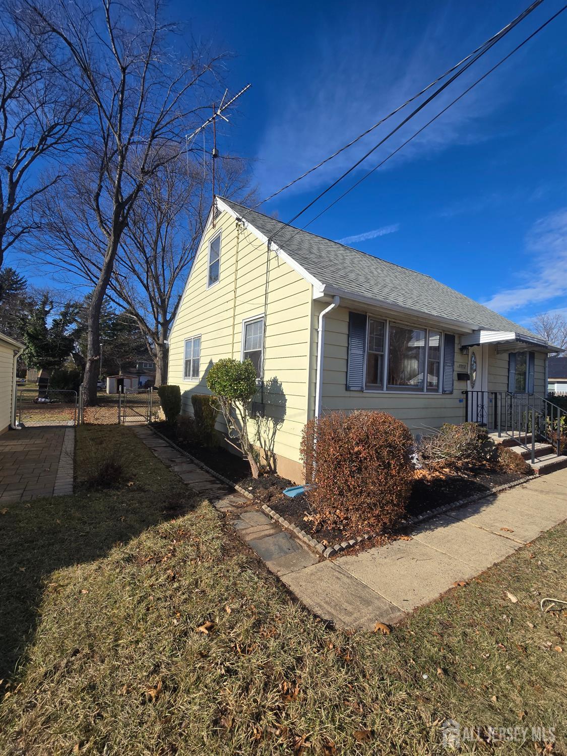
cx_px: 284
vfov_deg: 106.2
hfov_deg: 89.9
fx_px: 284
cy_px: 378
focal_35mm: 13
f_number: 2.2
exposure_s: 1/2210
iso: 50
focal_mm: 2.2
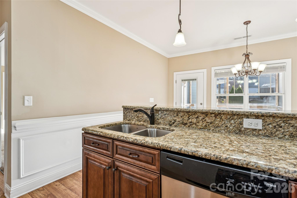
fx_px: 141
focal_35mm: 17
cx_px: 148
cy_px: 99
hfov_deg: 92.9
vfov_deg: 70.1
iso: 100
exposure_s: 1/3.33
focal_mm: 17.1
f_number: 11
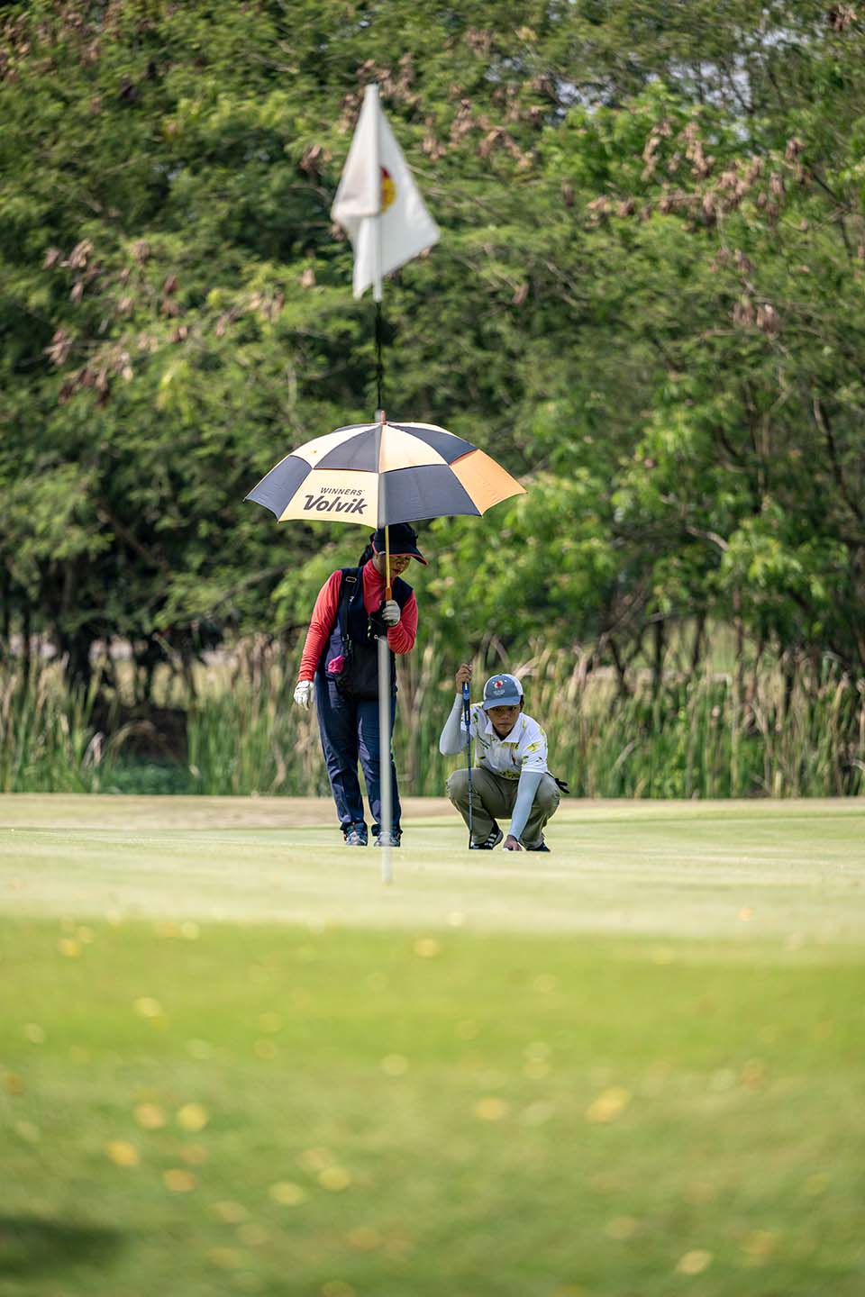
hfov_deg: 6.9
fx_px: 7208
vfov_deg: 10.3
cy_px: 648
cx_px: 432
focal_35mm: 200
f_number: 2.8
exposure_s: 1/3200
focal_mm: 200
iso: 200
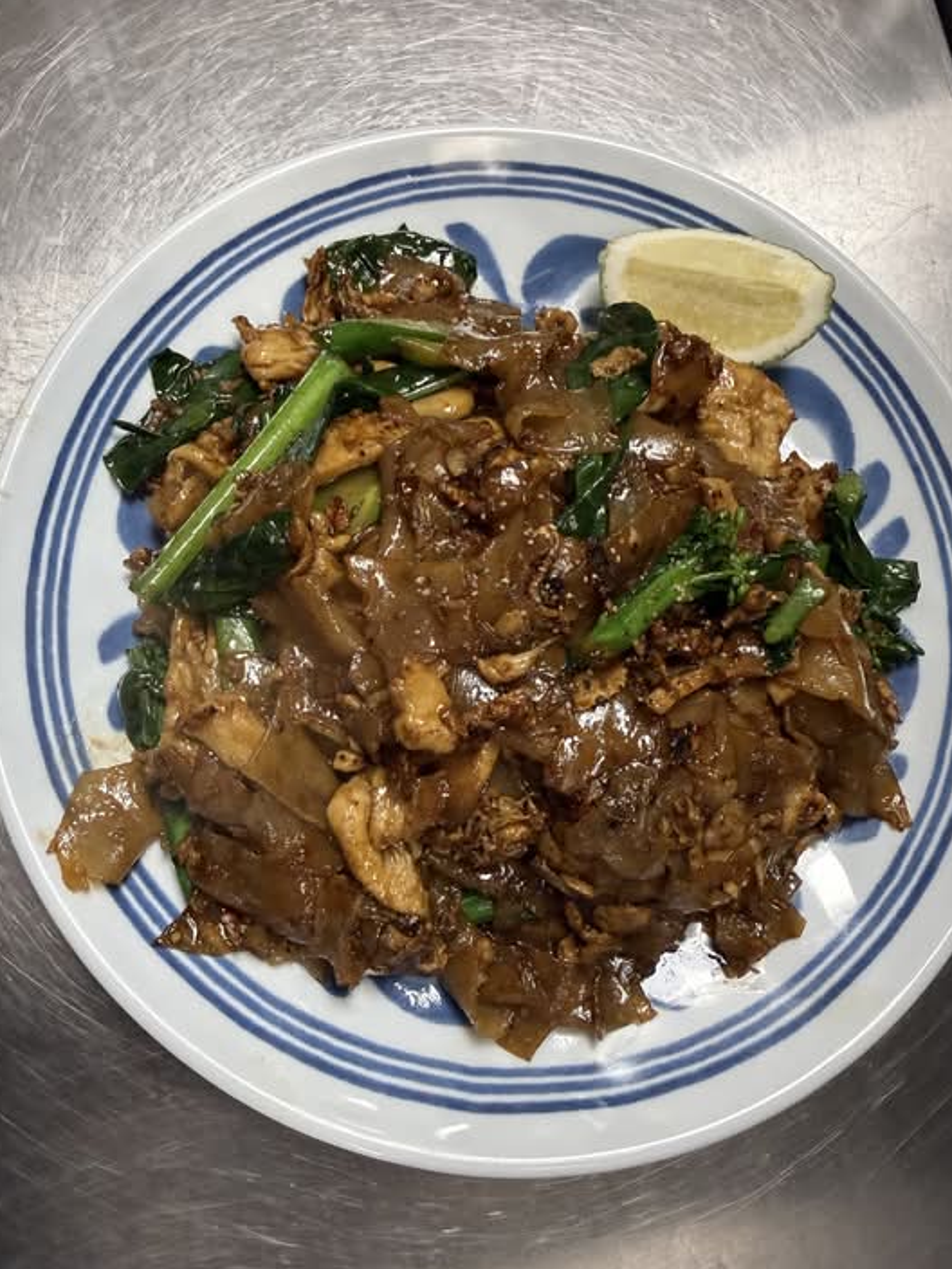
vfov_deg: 69.4
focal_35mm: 25
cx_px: 483
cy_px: 646
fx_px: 917
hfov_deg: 54.9
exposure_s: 1/60
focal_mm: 2.22
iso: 250
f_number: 2.2
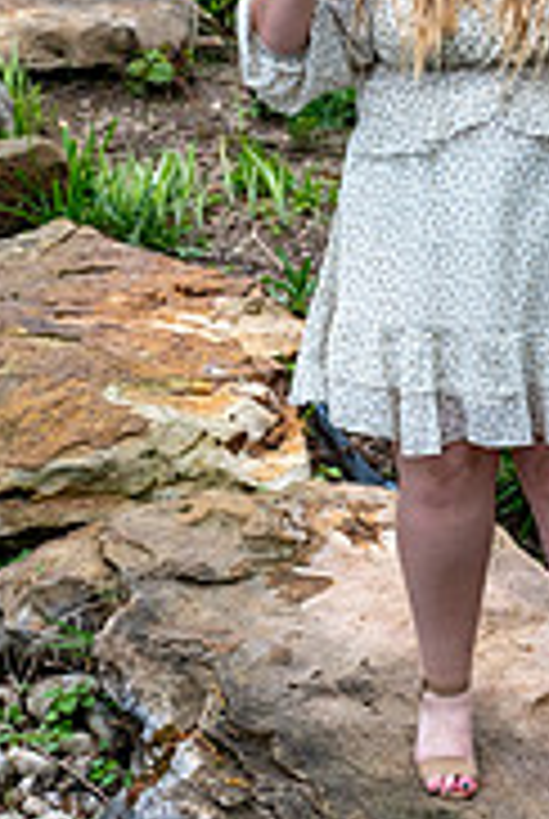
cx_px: 590
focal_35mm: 185
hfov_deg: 7.4
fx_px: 4216
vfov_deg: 11.1
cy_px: 482
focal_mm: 50
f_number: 4
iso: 250
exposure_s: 1/320
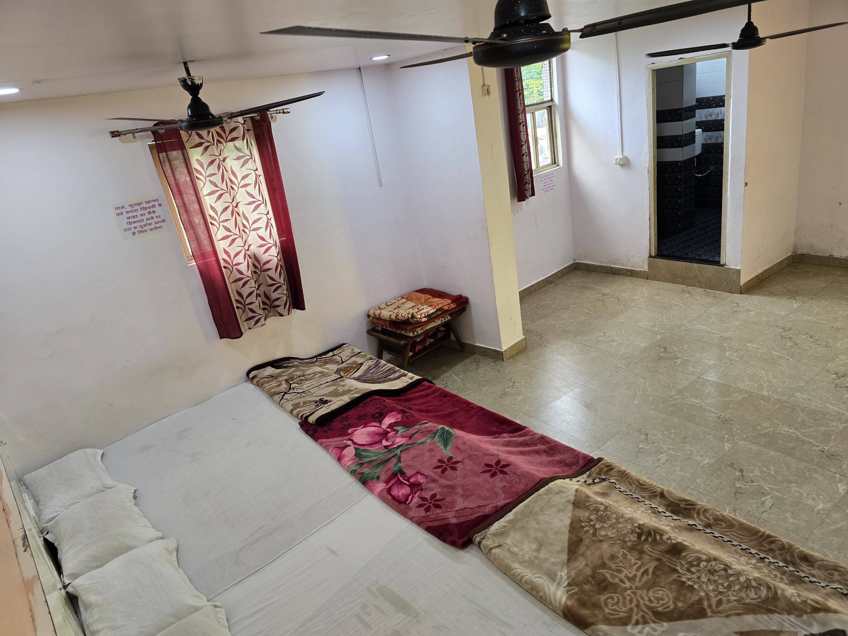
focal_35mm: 23
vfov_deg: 58.9
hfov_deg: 73.9
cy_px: 318
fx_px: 563
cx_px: 424
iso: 160
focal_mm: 6.3
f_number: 1.7
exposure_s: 1/100
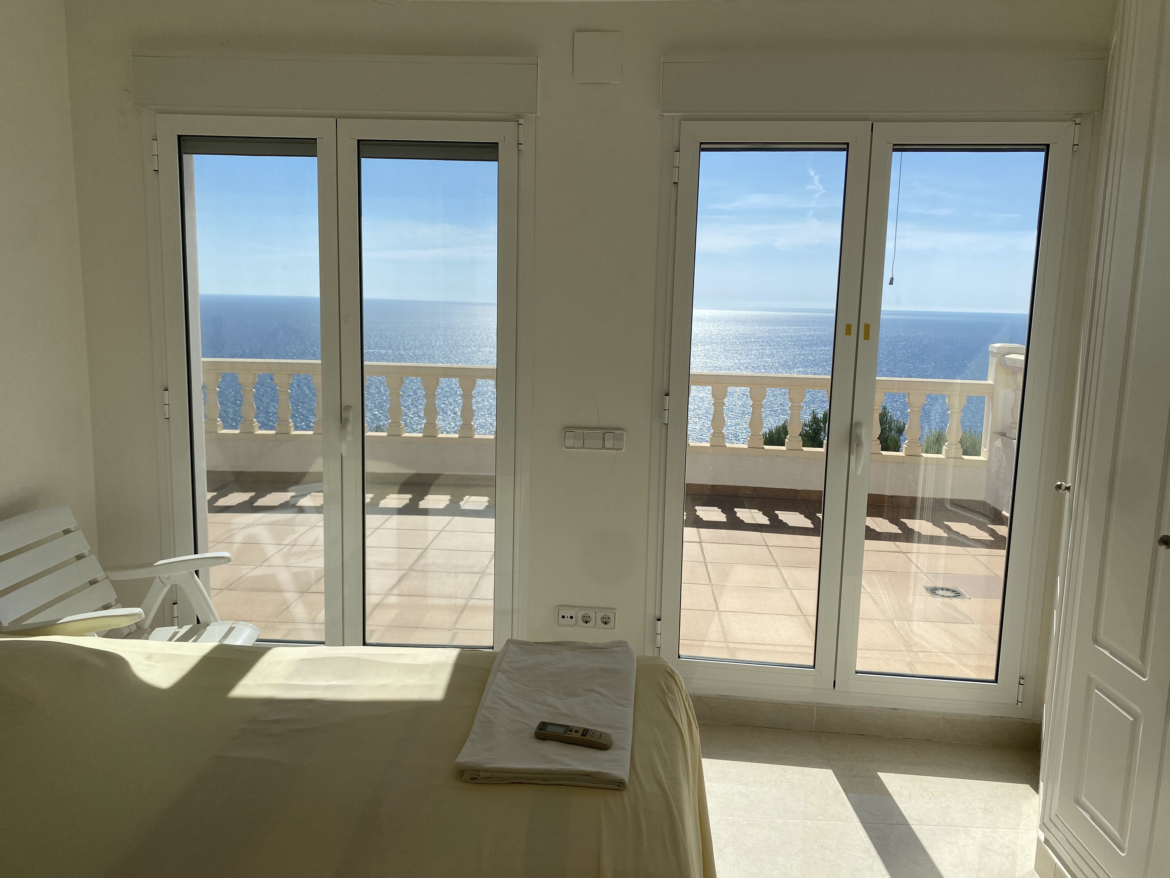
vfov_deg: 53.1
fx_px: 879
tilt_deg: -9.1
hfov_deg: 67.3
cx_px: 585
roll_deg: -2.1
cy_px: 439
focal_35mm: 26
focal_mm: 4.25
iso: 32
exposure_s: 1/4274
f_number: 1.8
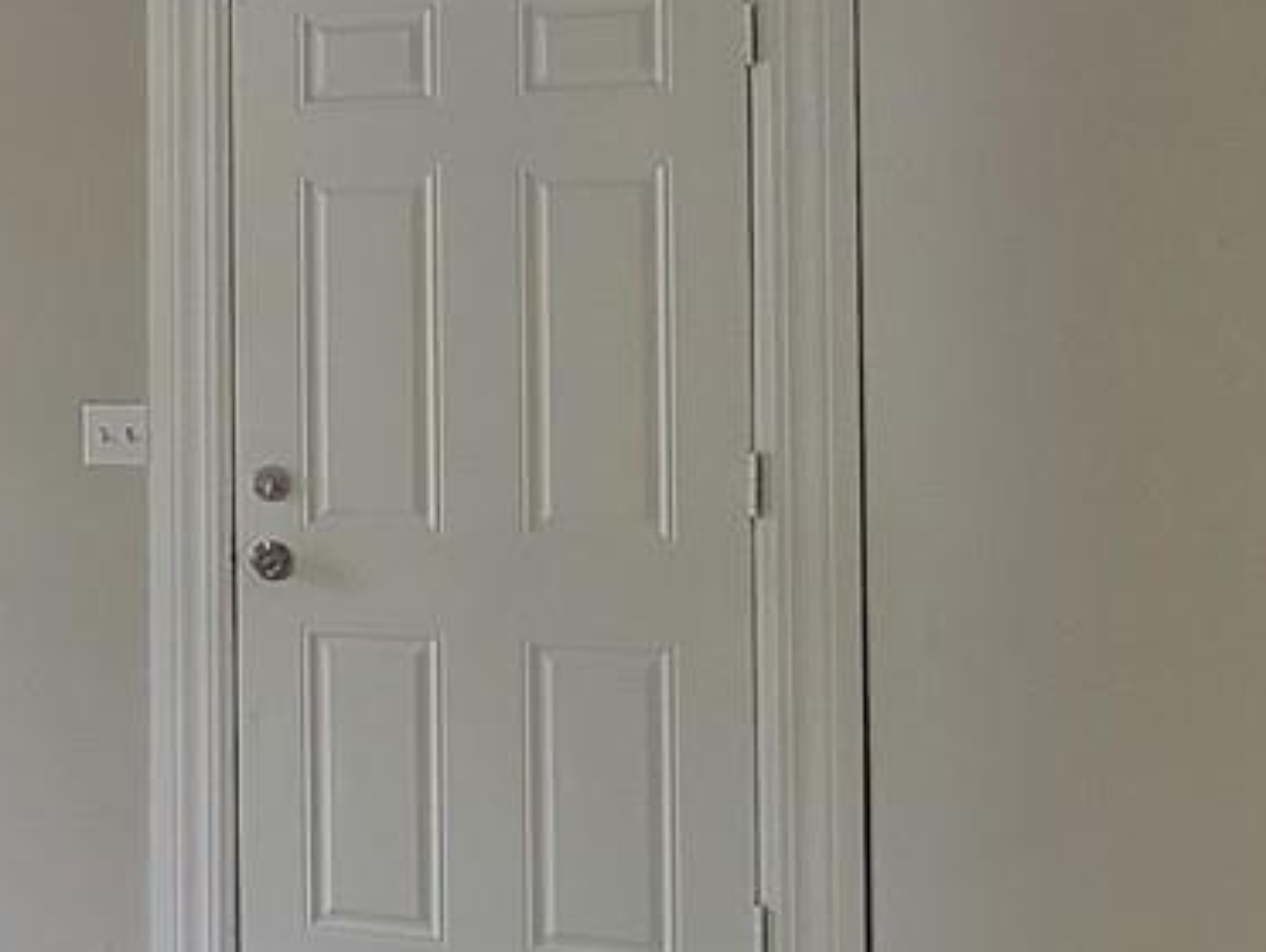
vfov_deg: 26.1
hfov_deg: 26.2
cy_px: 396
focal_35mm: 56
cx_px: -584
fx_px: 2050
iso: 200
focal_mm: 2.2
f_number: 2.2
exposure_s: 1/60
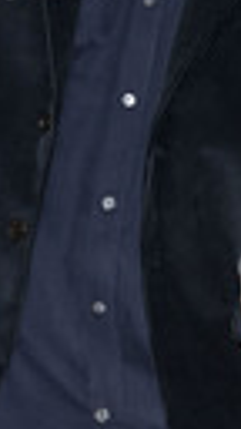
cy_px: 114
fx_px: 3715
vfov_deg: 6.6
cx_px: 107
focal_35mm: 327
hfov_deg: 3.7
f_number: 6.3
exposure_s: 1/250
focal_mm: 100
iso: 800
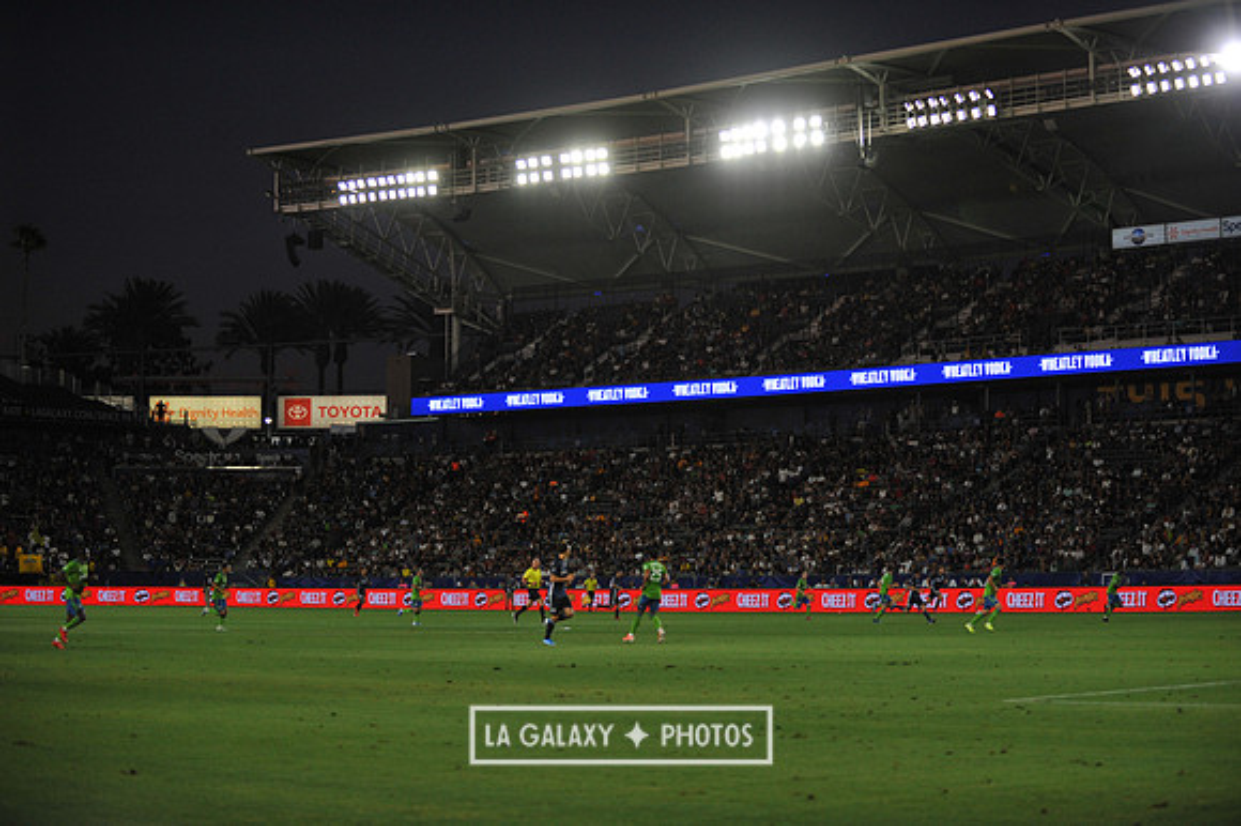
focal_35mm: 70
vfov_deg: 19.4
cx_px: 620
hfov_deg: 28.9
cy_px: 413
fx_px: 2412
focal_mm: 70
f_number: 2.8
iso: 1600
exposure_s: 1/2000
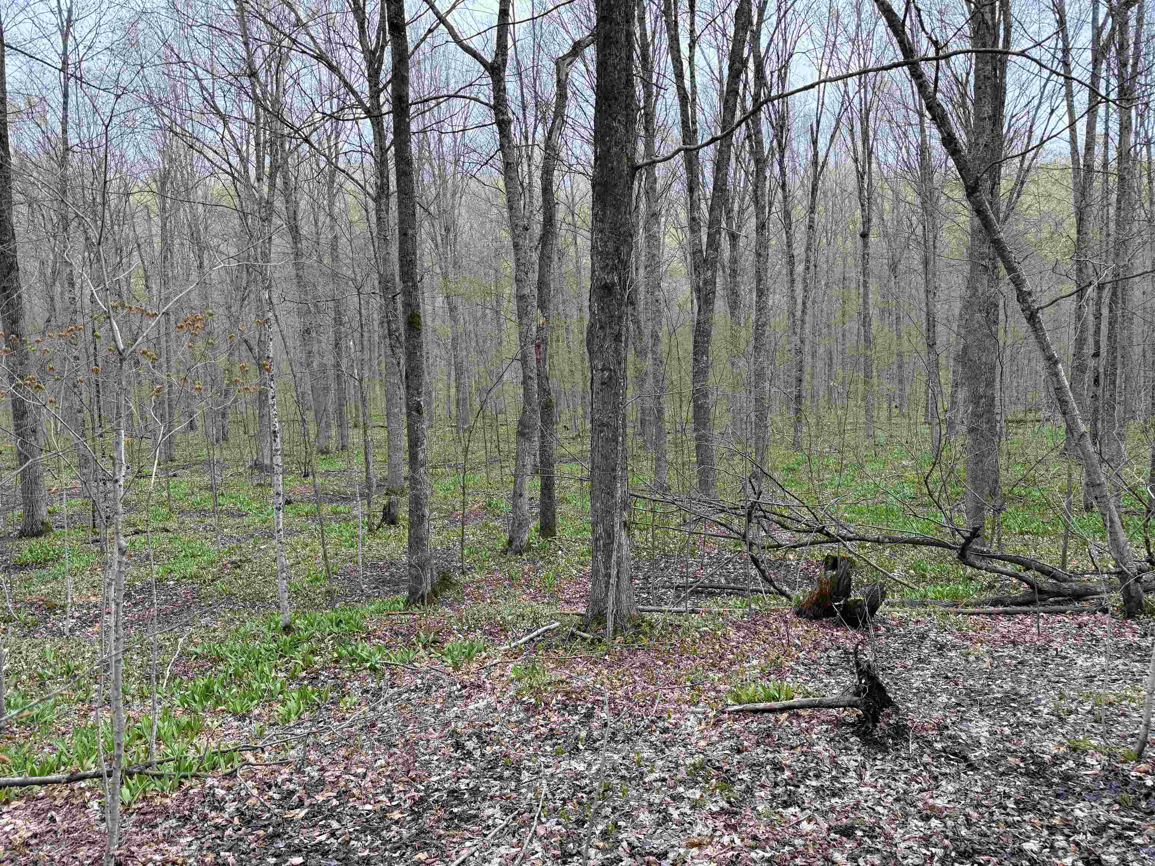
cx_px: 578
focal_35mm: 24
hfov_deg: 71.6
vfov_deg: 56.8
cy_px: 433
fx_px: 801
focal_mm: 6.76
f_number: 1.78
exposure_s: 1/728
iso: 100
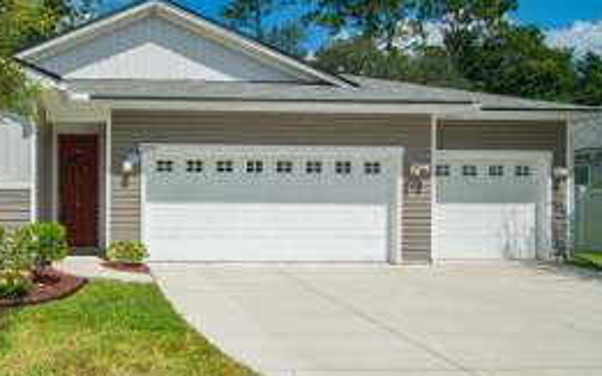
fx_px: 492
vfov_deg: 41.8
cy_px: 202
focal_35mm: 30
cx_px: 113
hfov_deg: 57.8
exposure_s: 1/1000
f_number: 8
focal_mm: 16
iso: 250
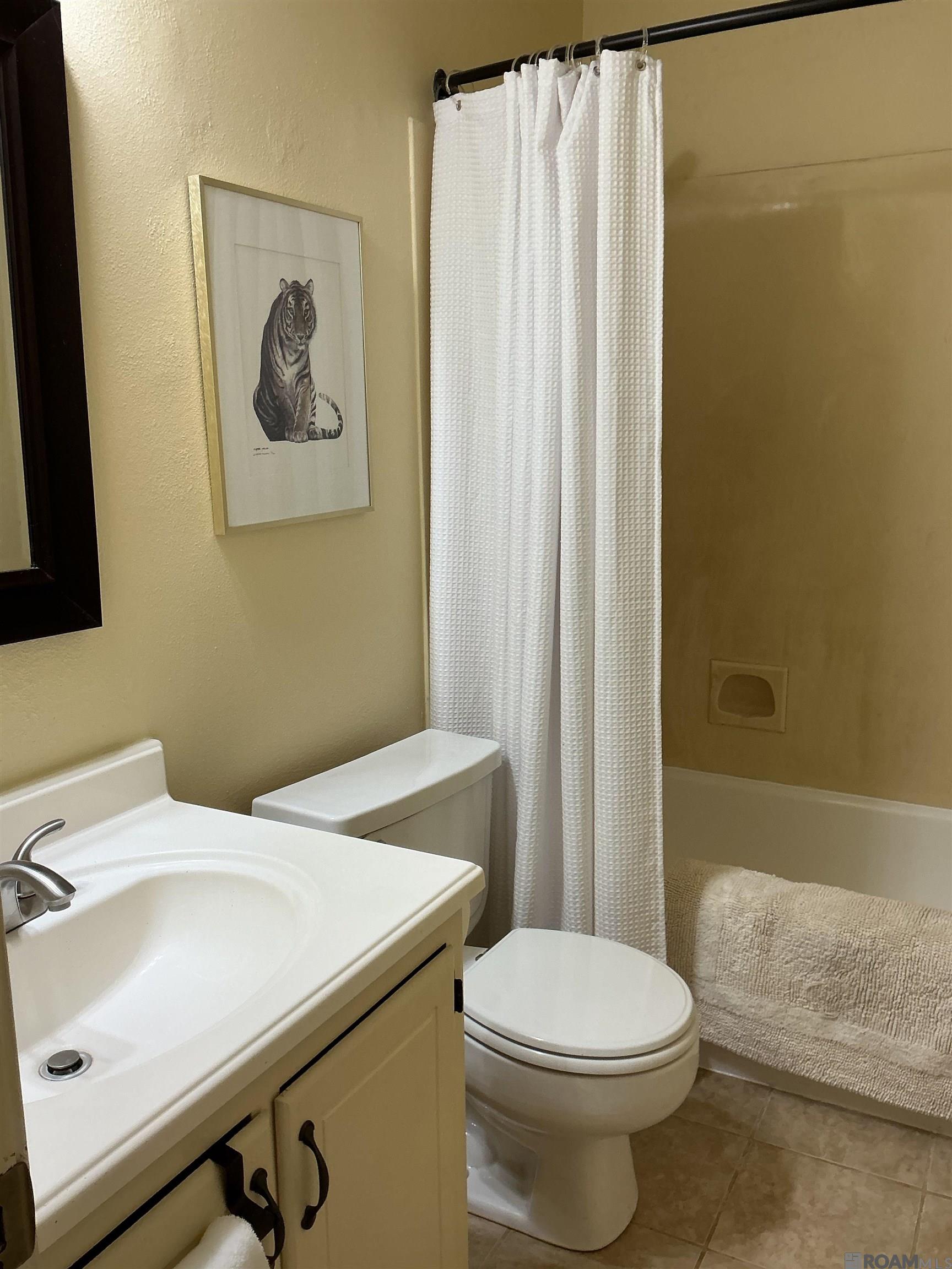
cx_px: 476
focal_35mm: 29
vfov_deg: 61.7
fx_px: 1063
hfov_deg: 48.2
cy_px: 634
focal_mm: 3
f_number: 1.8
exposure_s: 1/60
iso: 50
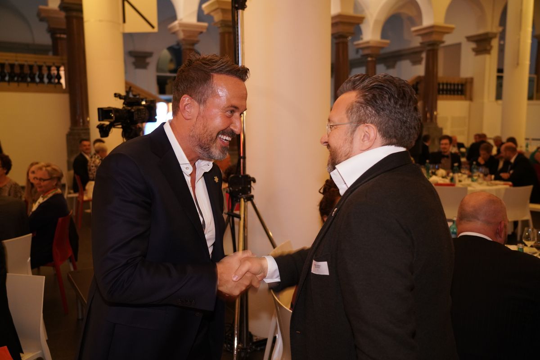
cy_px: 180
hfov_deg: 58.7
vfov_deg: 41.1
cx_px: 270
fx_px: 480
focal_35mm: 32
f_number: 4
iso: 2500
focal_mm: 32
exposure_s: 1/30
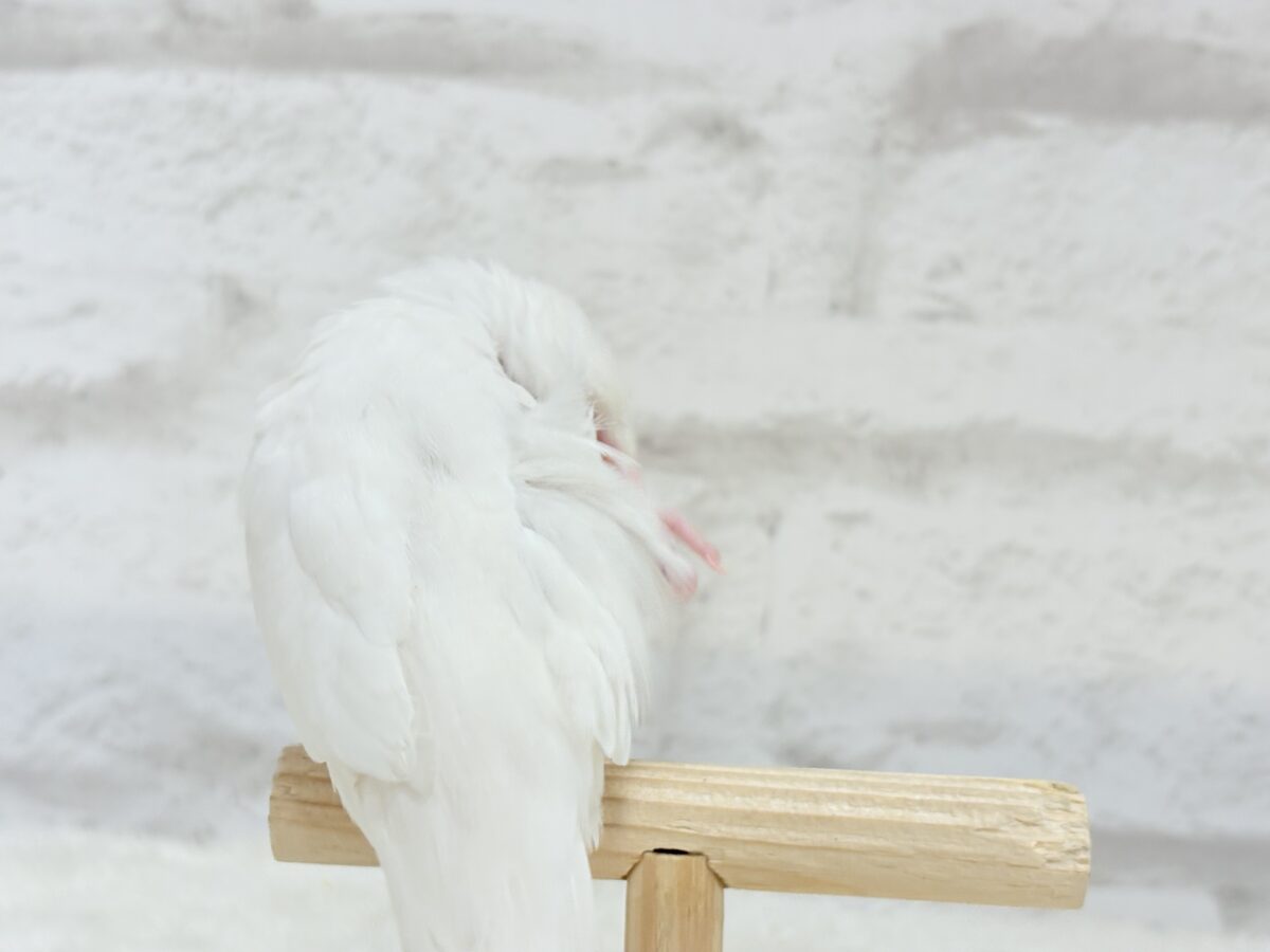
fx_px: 1908
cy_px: 476
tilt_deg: -6.6
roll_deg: -1.8
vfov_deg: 28.0
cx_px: 635
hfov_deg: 36.8
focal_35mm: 52
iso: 50
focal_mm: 5.96
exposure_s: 1/100
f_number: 1.6
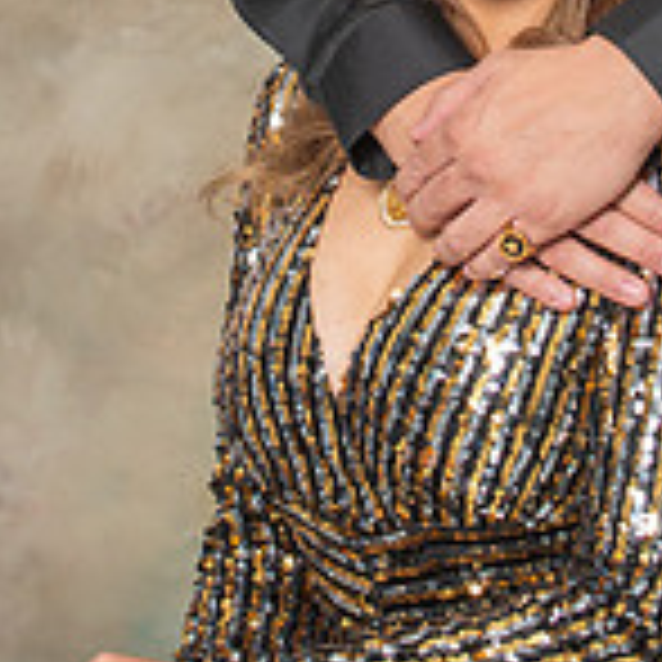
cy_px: -234
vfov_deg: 4.1
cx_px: 417
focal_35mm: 422
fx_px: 9131
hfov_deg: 4.2
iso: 160
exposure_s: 1/250
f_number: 5
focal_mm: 98
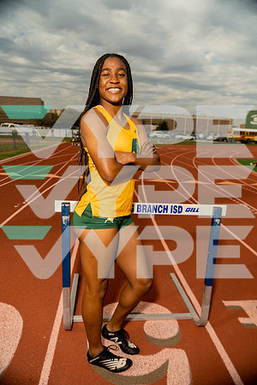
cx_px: 128
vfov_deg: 71.5
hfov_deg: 51.3
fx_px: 268
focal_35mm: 25
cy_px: 192
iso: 250
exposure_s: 1/800
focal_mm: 25
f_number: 3.2
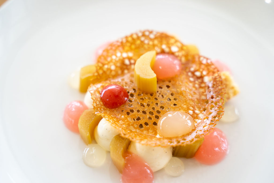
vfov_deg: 19.5
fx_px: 533
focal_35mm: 70
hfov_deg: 28.8
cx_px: 137
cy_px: 92
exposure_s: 1/125
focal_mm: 70
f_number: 2.8
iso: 400
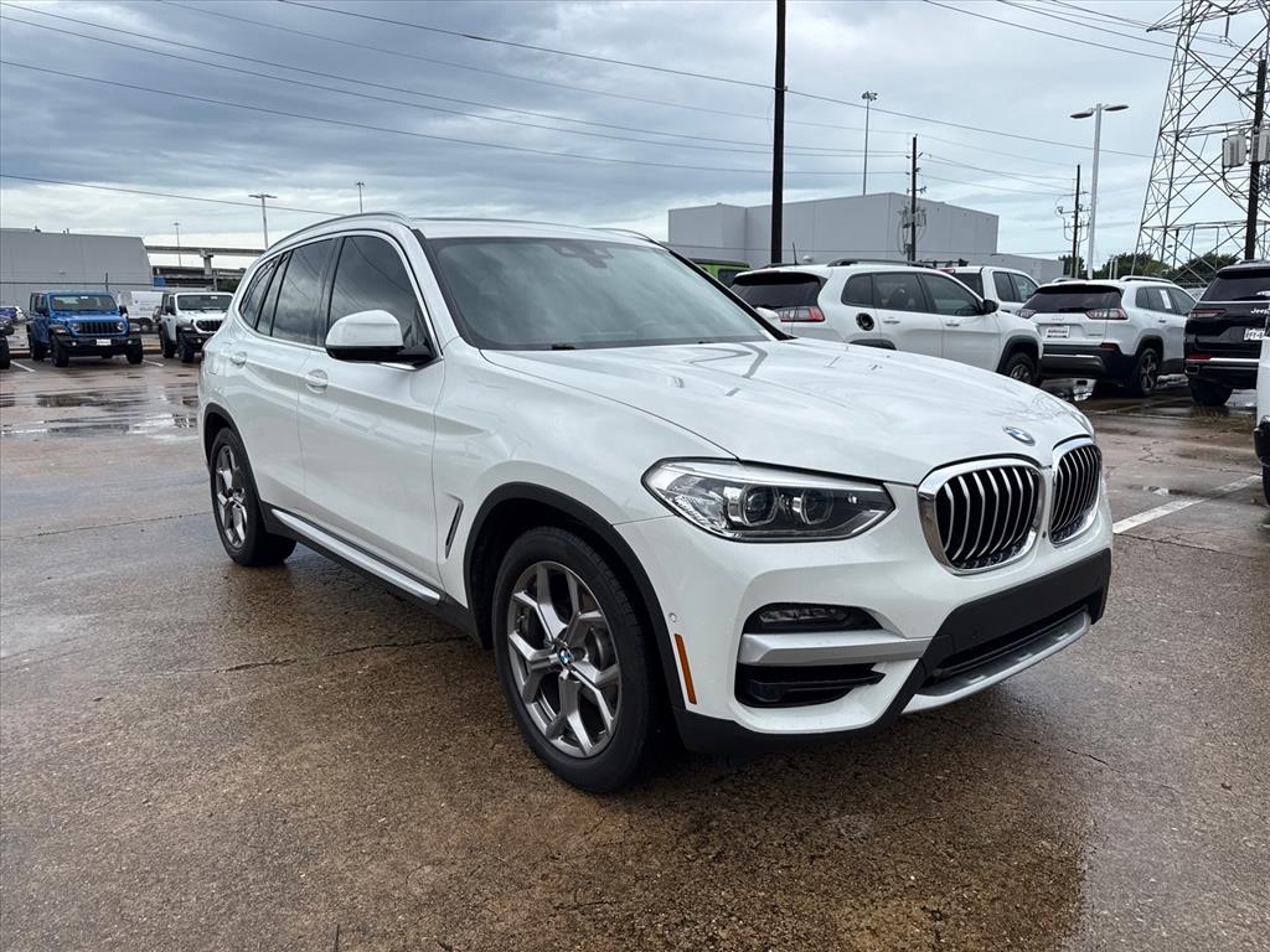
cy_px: 476
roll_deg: +1.6
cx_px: 635
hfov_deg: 71.6
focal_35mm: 24
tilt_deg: -8.7
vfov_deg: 56.8
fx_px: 881
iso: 80
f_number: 1.78
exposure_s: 1/4673
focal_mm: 6.76
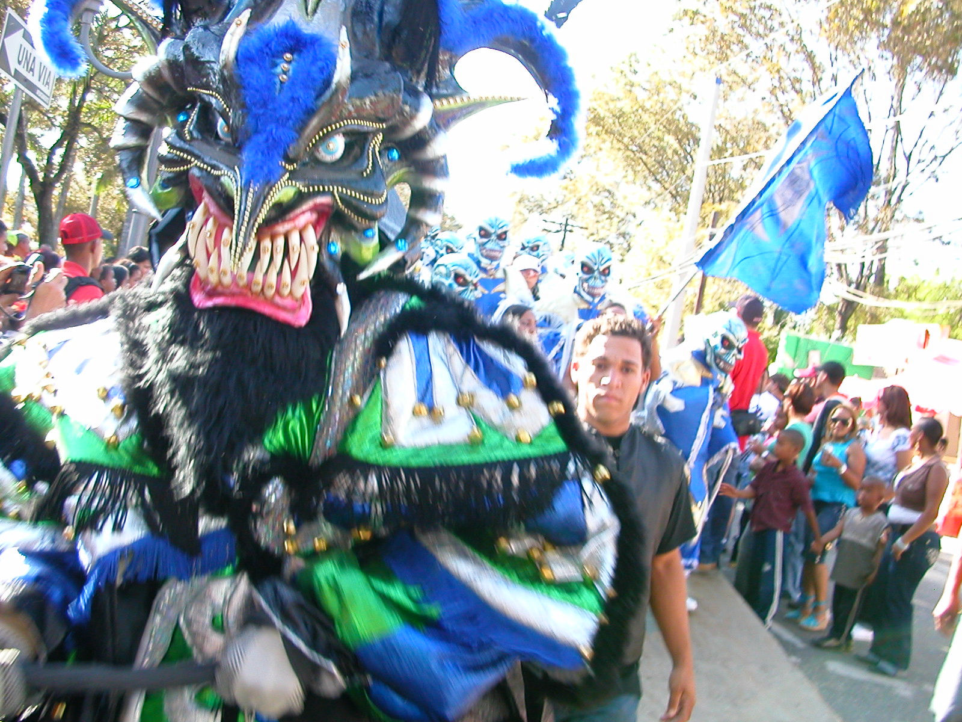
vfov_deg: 38.7
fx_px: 1028
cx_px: 481
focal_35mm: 37
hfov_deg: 50.1
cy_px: 361
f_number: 2.7
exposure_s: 1/110
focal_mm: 5.6
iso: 100
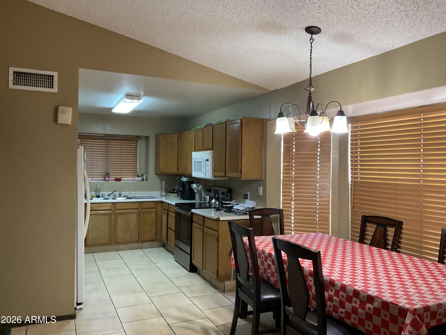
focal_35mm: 29
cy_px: 168
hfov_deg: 61.7
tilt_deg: -1.8
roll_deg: -1.7
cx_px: 223
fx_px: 374
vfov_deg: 48.2
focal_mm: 3
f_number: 1.8
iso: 200
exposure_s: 1/60
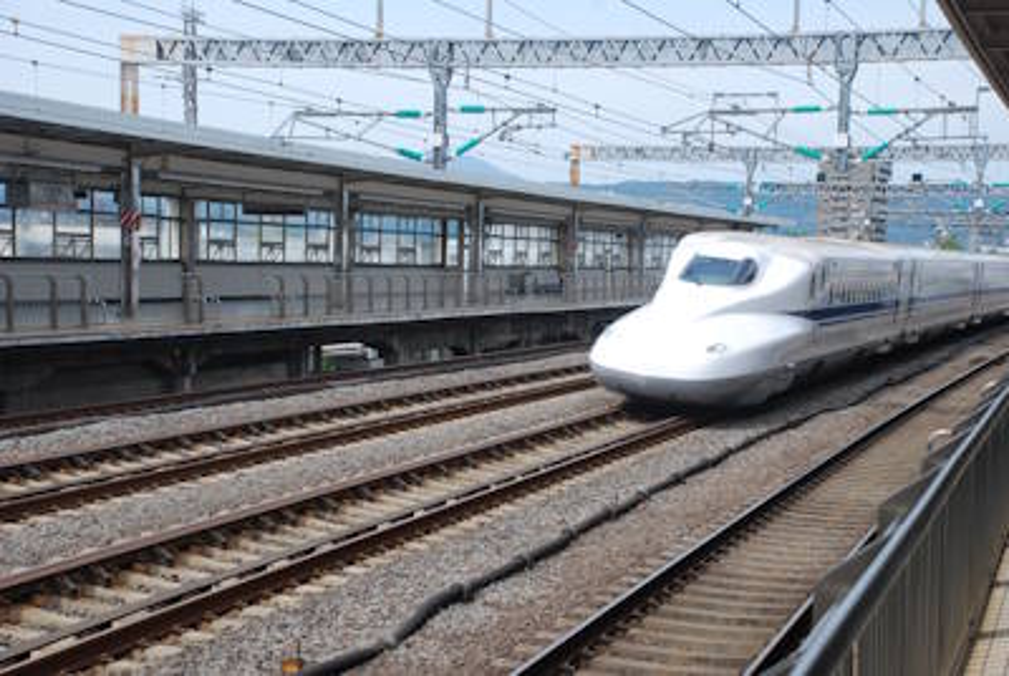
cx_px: 504
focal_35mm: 72
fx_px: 2021
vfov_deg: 19.0
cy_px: 338
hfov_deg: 28.0
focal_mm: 48
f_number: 7.1
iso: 100
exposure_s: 1/200
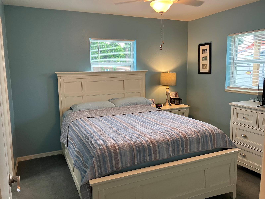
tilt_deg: -7.2
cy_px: 100
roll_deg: +1.9
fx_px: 214
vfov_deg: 49.7
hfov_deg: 63.4
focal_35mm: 28
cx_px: 132
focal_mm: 3.99
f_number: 1.8
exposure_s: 1/60
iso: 160
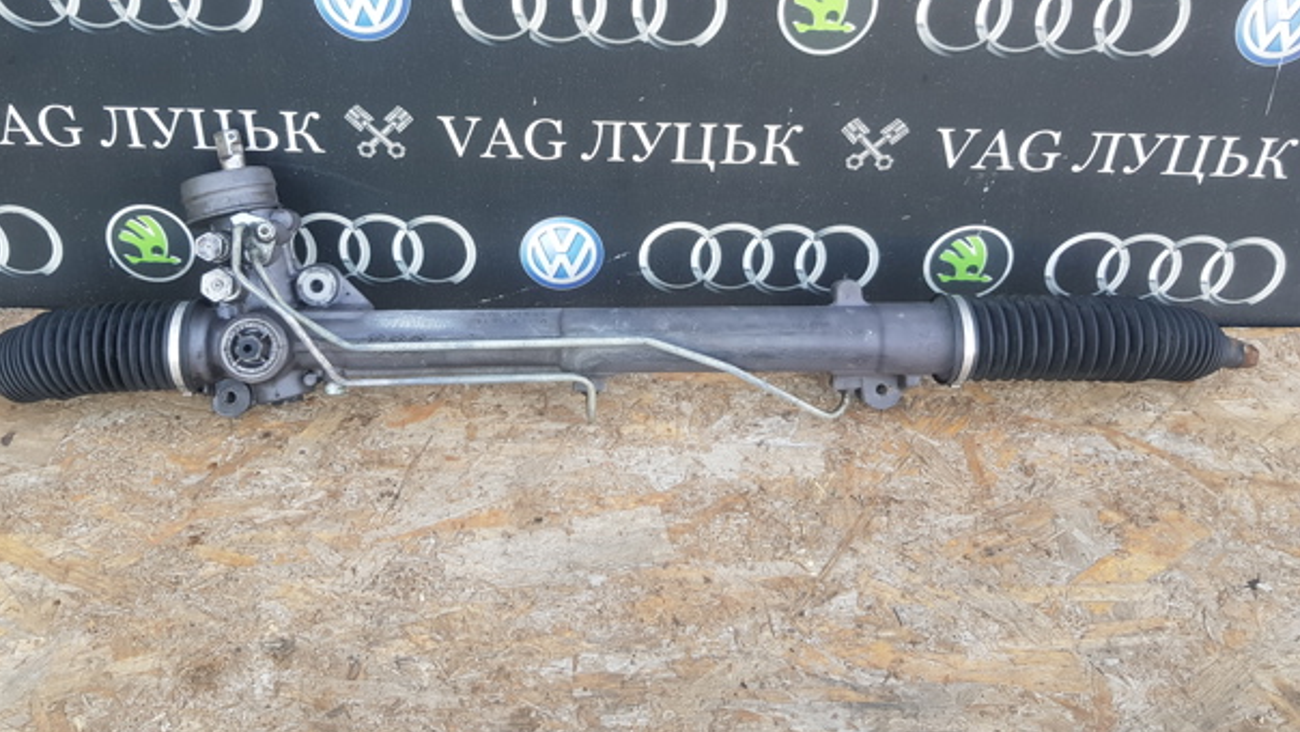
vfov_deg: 38.6
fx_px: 1034
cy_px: 259
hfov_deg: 64.3
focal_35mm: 30
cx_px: 618
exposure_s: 1/100
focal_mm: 4.2
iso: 64
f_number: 1.7
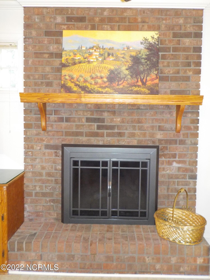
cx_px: 105
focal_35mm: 30
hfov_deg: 46.8
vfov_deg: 60.0
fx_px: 243
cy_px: 140
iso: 360
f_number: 3.3
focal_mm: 4.1
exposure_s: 1/30
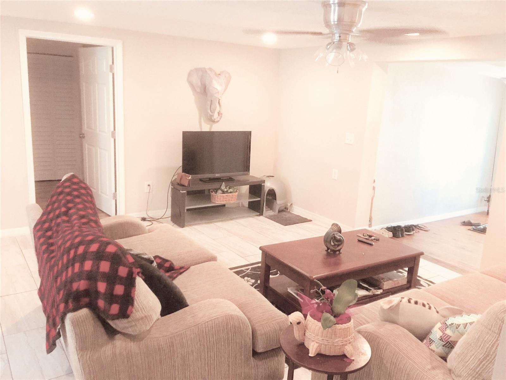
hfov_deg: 61.7
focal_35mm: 29
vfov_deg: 48.2
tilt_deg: -12.3
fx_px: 424
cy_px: 190
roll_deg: -2.5
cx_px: 253
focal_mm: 4.15
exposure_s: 1/4
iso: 100
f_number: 2.2
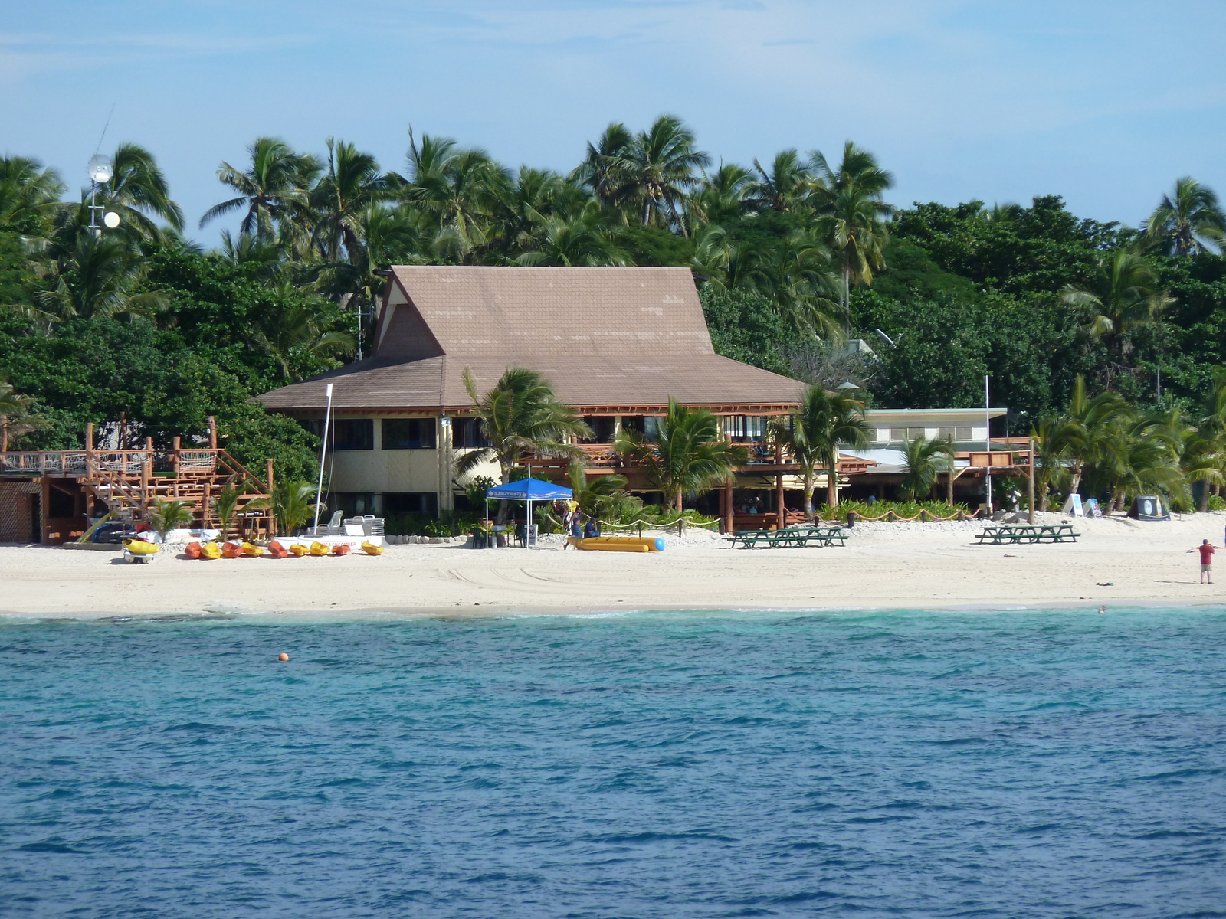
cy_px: 460
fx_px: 8571
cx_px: 613
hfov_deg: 8.2
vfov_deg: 6.1
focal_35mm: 242
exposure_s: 1/800
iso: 160
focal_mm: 39.7
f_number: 5.6
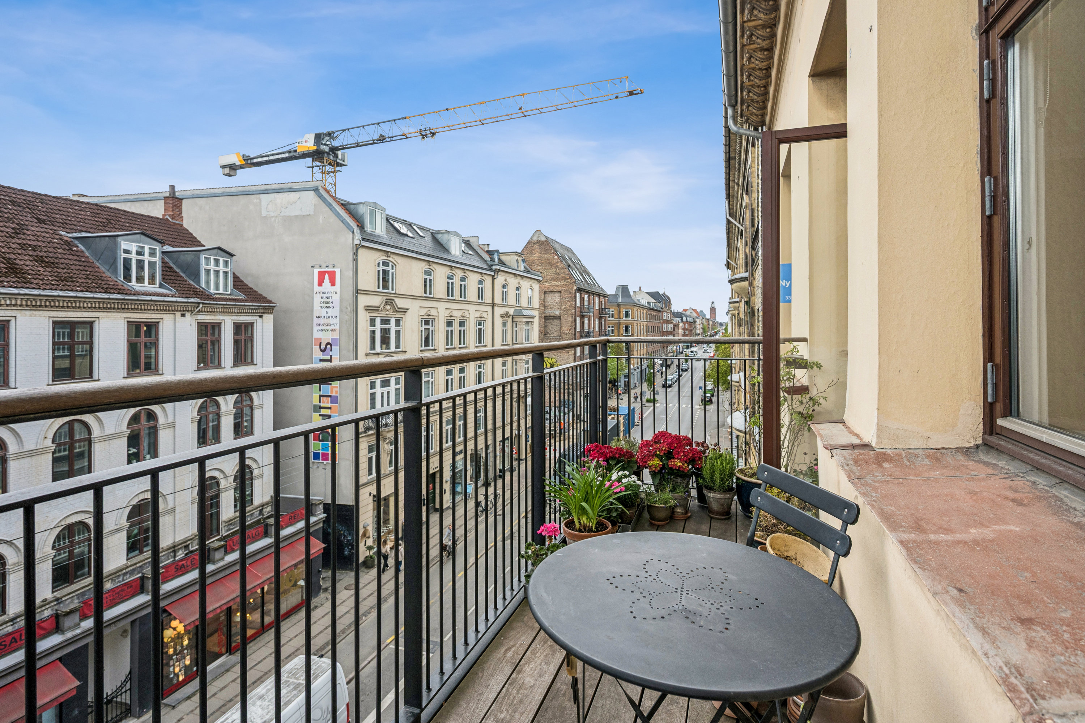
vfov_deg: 68.9
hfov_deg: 91.6
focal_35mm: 18
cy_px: 362
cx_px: 542
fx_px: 527
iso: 400
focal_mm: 17.5
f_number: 6.3
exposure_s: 1/500
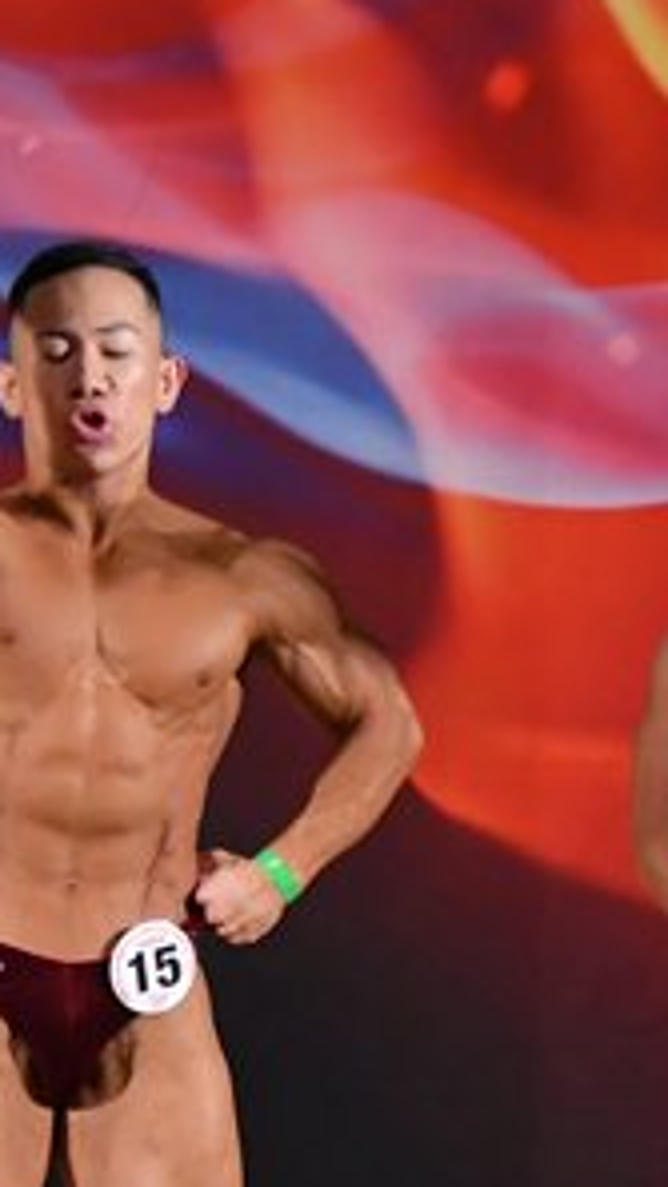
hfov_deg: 2.2
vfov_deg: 3.9
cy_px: 987
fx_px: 17355
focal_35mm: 551
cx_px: 750
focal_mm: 135
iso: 3200
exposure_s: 1/400
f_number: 5.6
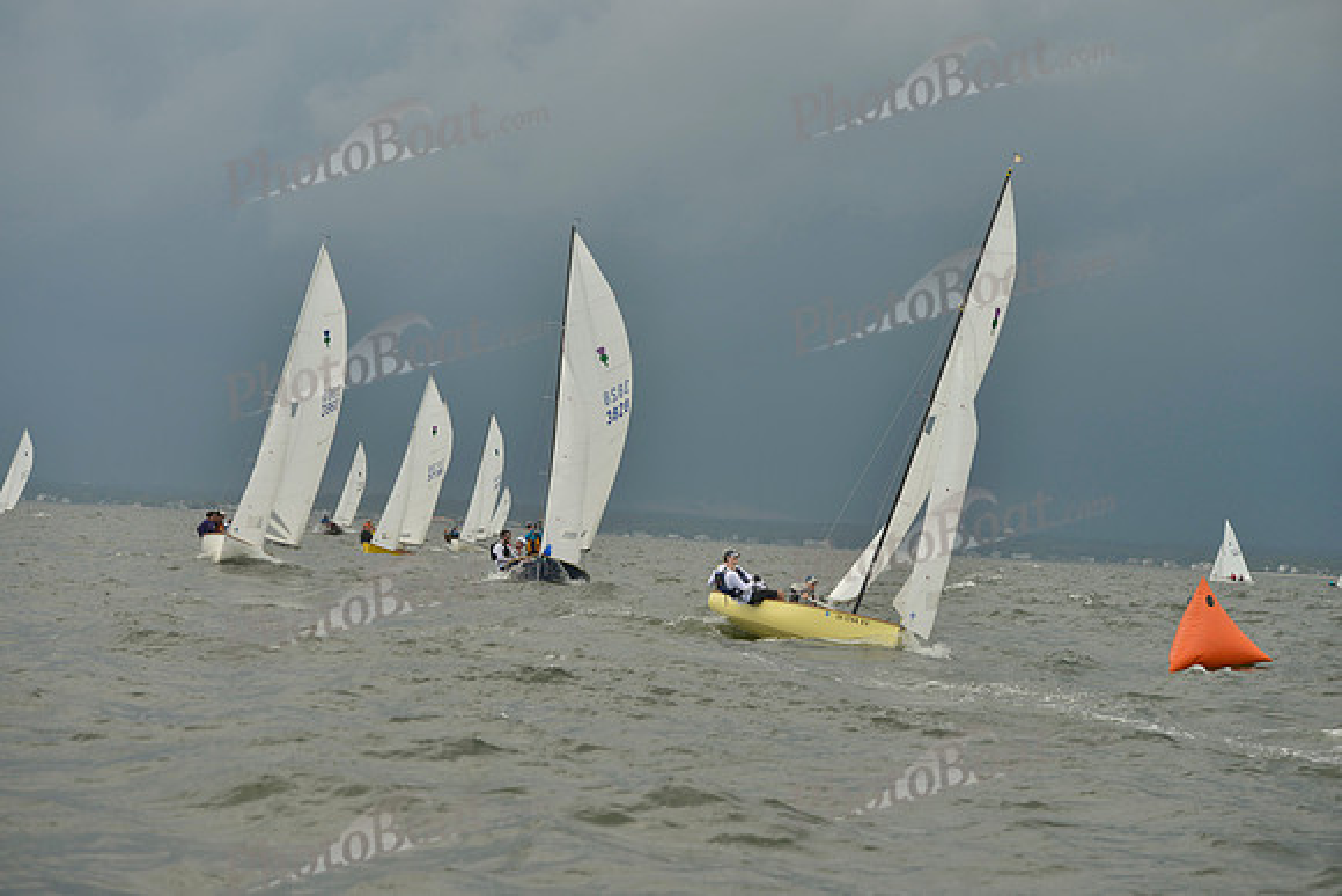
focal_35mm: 82
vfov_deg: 16.7
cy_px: 448
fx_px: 3057
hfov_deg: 24.8
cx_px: 671
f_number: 4.5
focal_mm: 82
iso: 200
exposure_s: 1/1600
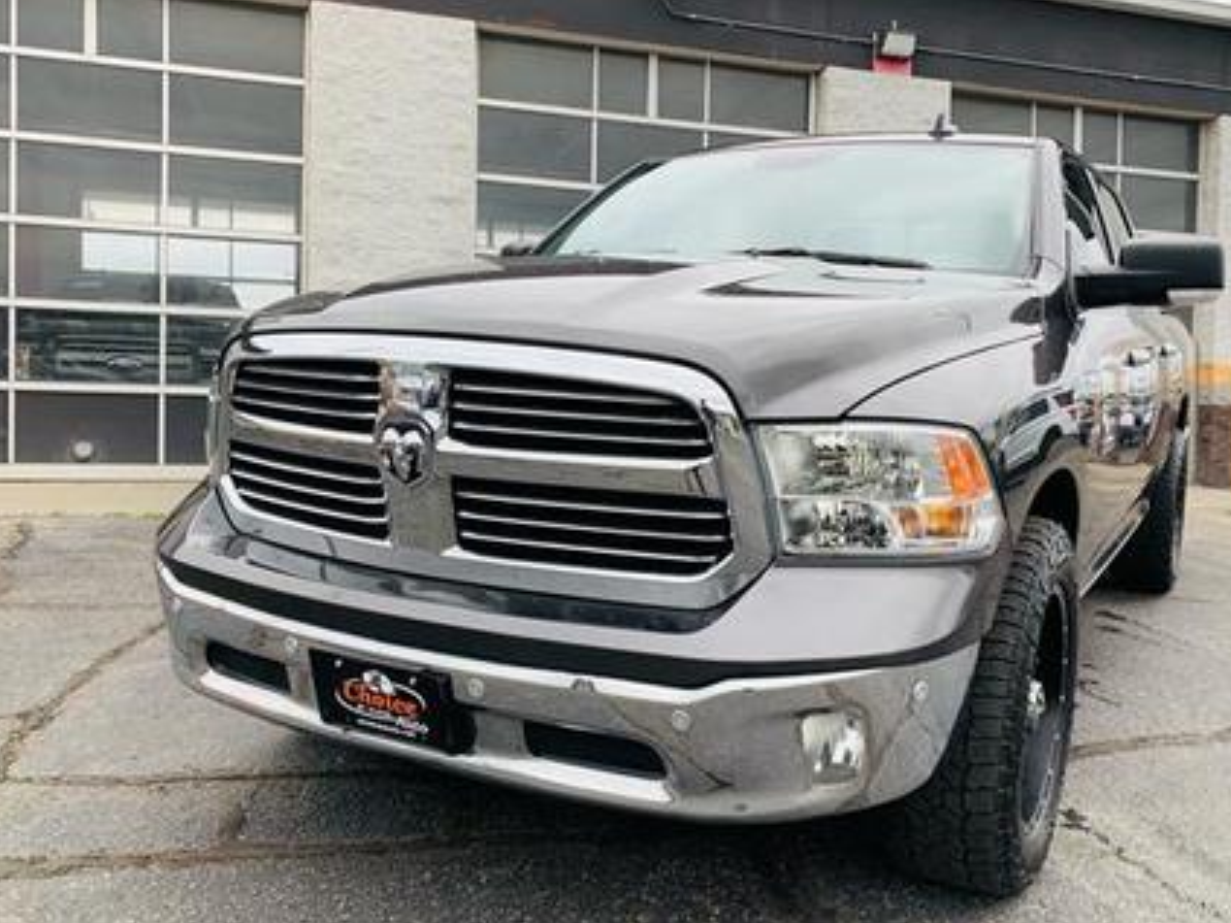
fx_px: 1102
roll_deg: -1.2
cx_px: 661
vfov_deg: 45.4
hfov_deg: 58.3
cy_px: 454
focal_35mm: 31
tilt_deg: -6.4
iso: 25
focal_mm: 4.25
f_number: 1.8
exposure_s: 1/305
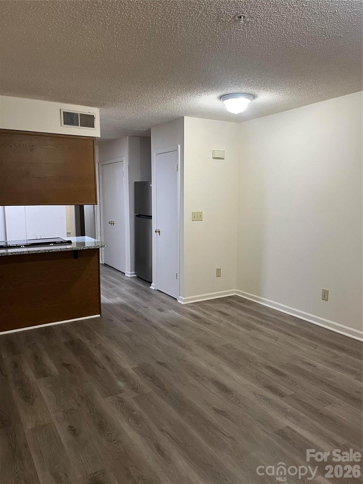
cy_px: 242
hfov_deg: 53.1
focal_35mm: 26
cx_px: 182
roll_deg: +0.9
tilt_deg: -6.5
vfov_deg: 67.3
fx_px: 364
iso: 160
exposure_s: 1/60
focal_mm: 5.1
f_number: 1.6
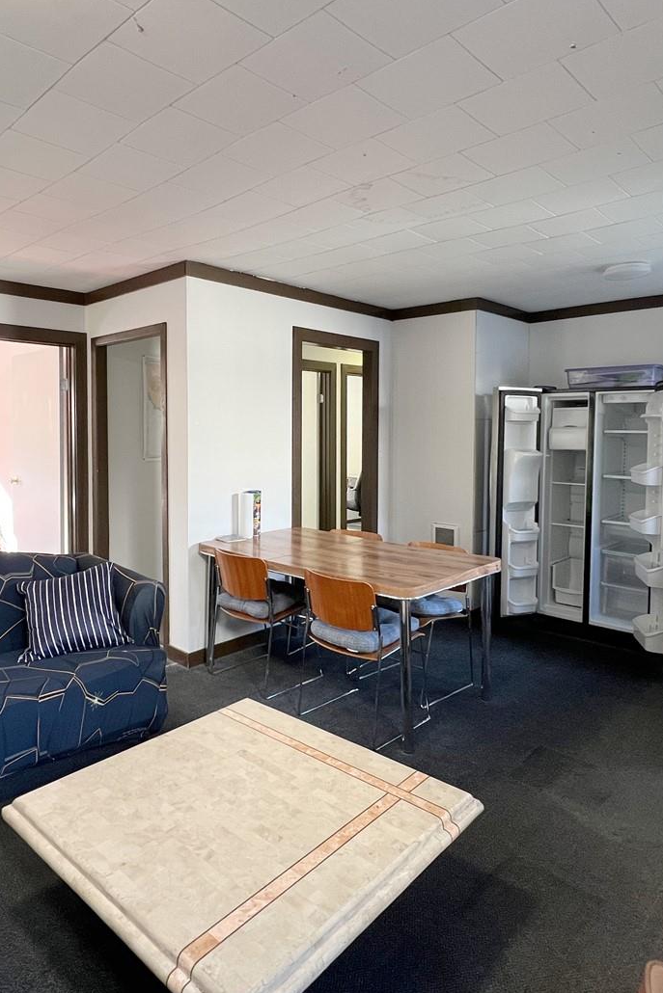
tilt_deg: -1.2
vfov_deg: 81.0
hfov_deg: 59.2
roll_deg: +0.4
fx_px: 580
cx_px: 276
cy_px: 449
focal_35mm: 21
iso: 250
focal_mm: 1.57
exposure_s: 1/120
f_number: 1.8
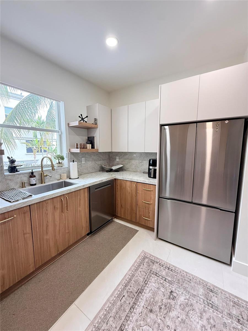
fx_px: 134
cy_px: 166
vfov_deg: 102.1
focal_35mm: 14
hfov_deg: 85.7
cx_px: 124
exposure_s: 1/99
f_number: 2.2
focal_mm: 2.22
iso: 250
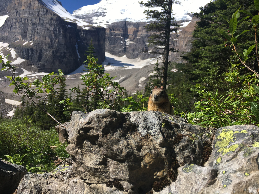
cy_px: 97
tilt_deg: -3.2
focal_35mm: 29
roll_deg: -4.9
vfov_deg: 48.2
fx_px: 217
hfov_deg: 61.7
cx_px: 130
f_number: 2.2
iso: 25
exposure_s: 1/1603
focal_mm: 4.15
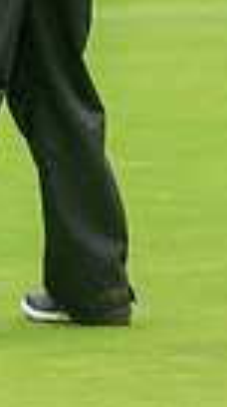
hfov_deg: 0.8
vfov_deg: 1.5
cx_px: -448
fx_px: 15862
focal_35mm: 1475
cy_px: -115
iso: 400
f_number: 4
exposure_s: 1/640
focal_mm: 300
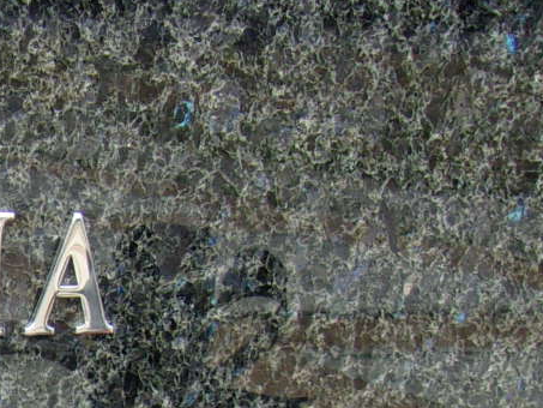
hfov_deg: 15.1
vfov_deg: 11.9
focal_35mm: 122
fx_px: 1914
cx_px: -241
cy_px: 496
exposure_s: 1/400
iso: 80
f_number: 3
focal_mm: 4.9
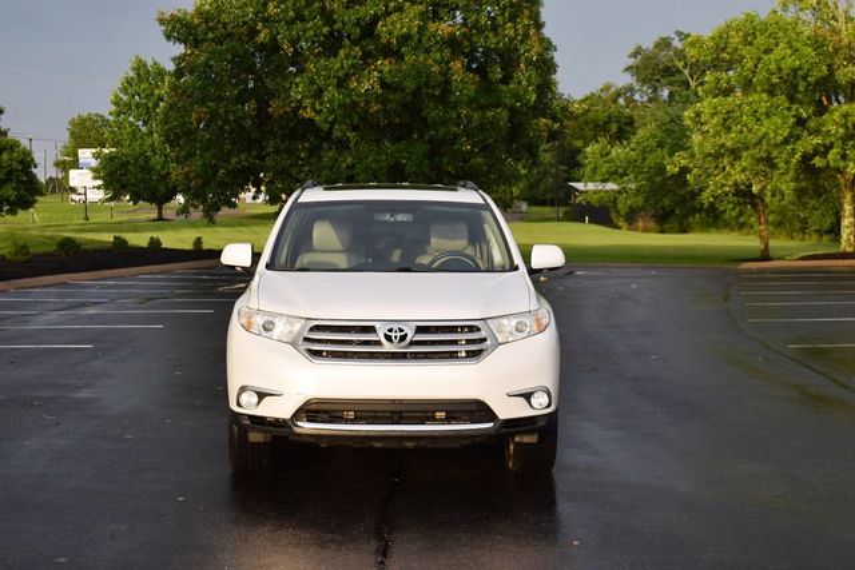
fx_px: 1603
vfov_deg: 20.2
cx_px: 428
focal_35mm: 68
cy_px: 285
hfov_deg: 29.9
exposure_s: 1/250
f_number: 5.3
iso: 400
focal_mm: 45
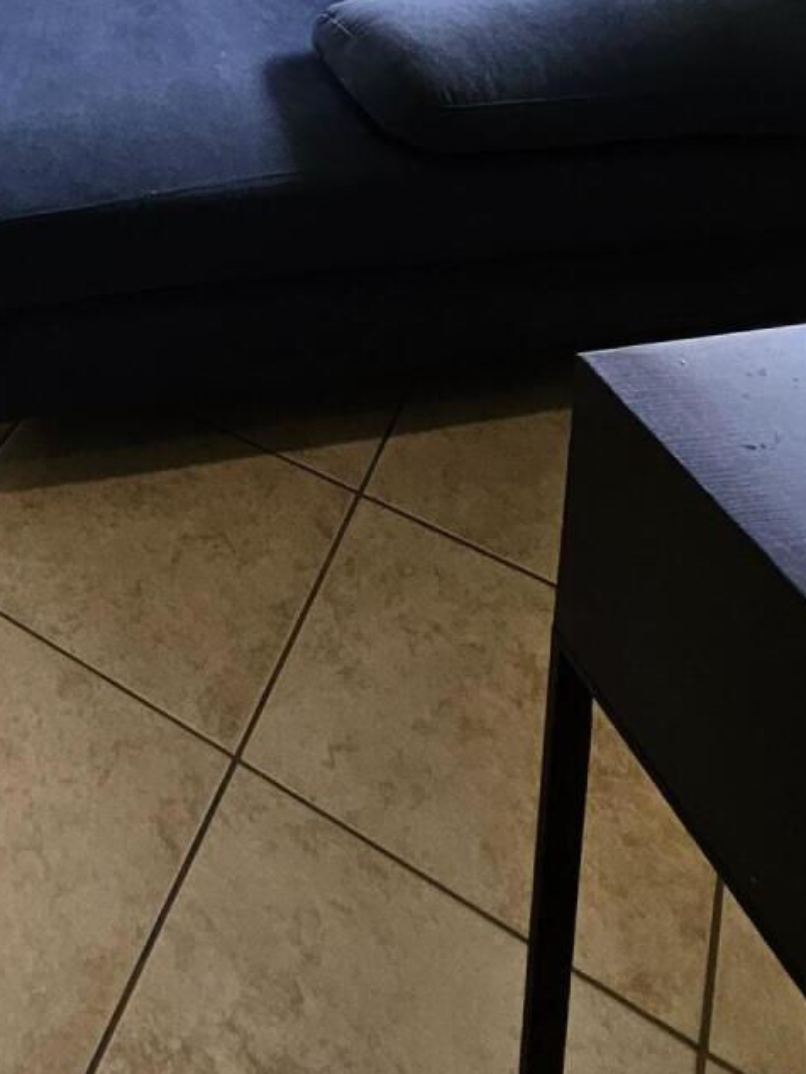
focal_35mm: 41
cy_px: -424
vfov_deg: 31.2
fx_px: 1272
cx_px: -134
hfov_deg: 30.5
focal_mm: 1.7
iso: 64
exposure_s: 1/60
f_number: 2.2
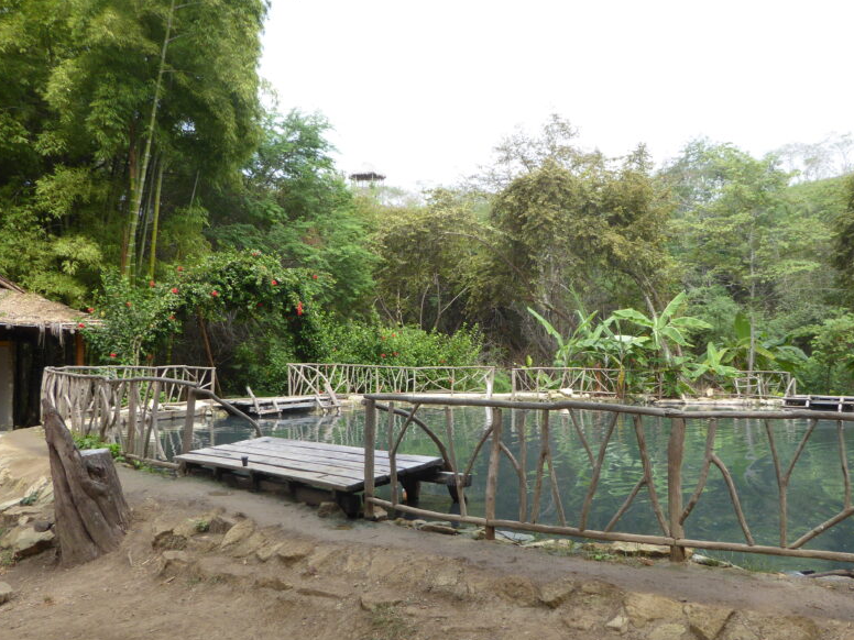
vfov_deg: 42.8
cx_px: 478
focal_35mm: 33
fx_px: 814
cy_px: 380
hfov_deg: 55.2
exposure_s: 1/400
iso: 100
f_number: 3.3
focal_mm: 4.3
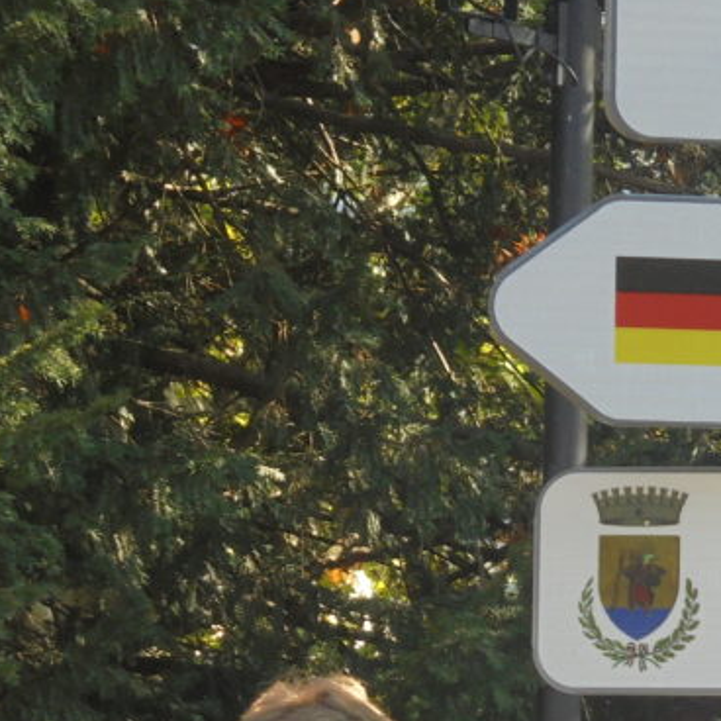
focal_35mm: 231
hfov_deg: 7.5
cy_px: 507
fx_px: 5443
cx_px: 831
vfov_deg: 7.6
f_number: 4.7
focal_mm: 16.9
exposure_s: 1/100
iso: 100
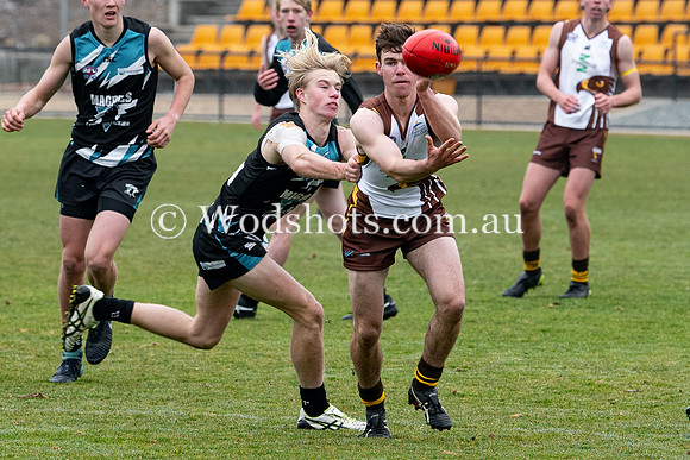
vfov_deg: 2.7
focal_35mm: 512
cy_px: 223
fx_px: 9806
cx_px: 400
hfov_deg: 4.0
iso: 450
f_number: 4
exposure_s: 1/800
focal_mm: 145
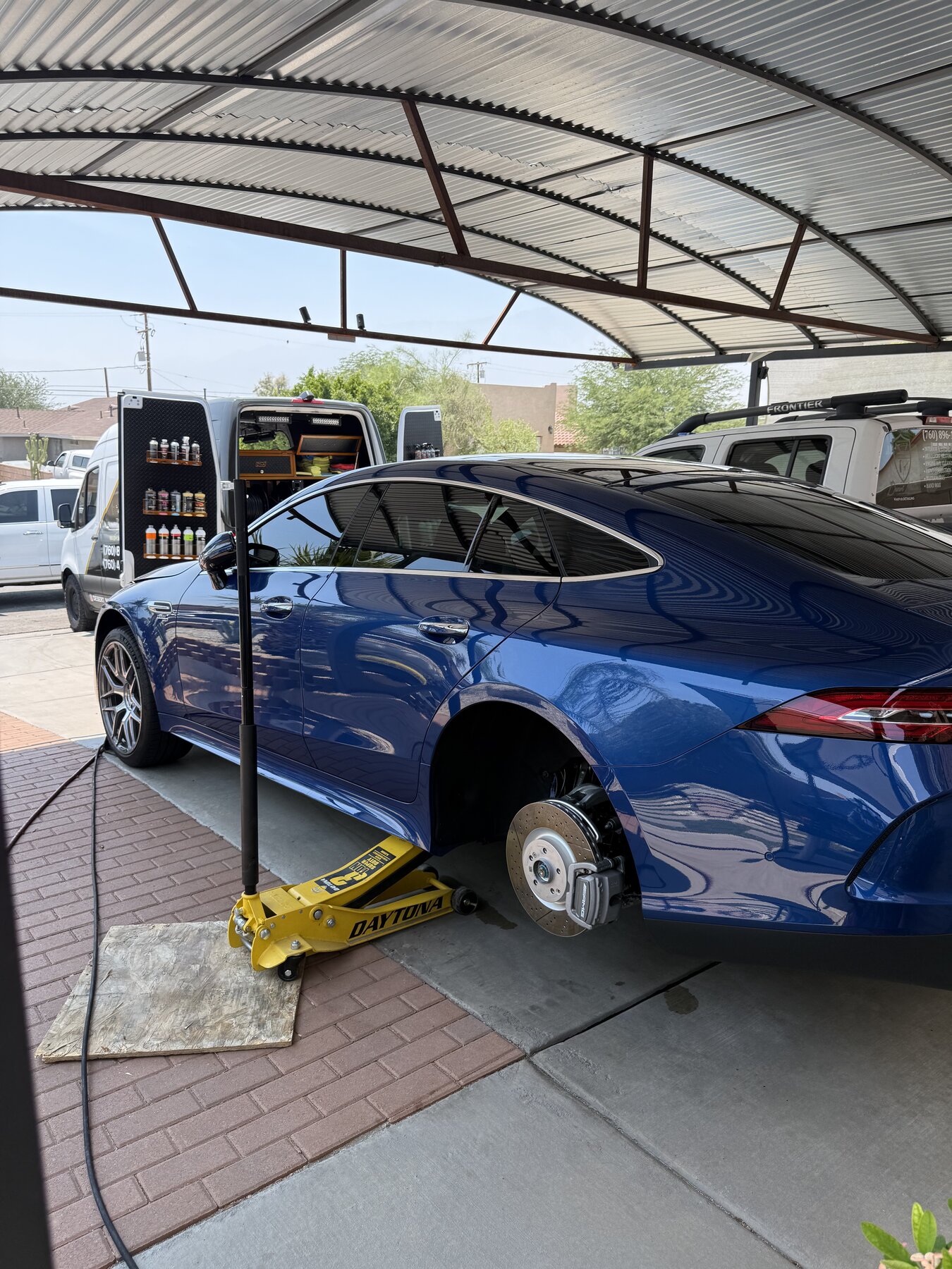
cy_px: 634
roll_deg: -2.0
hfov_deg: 56.8
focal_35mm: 24
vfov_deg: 71.6
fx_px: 880
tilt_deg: -13.2
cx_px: 476
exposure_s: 1/1032
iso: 80
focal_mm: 6.76
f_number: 1.78
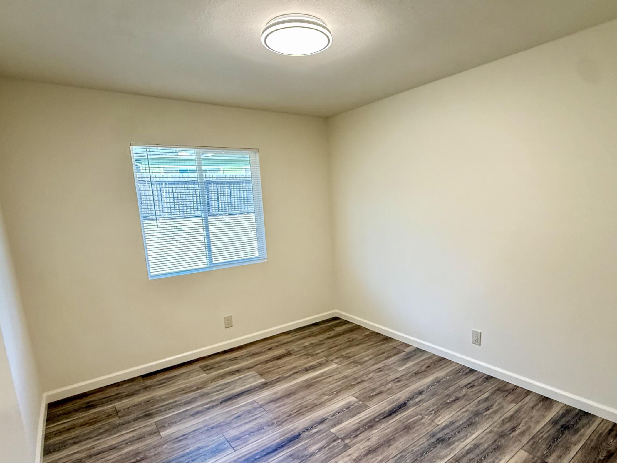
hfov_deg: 81.5
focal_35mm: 20
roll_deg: +2.4
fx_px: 356
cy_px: 264
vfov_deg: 65.7
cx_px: 336
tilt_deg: -10.9
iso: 400
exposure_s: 1/120
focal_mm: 2.22
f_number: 2.2
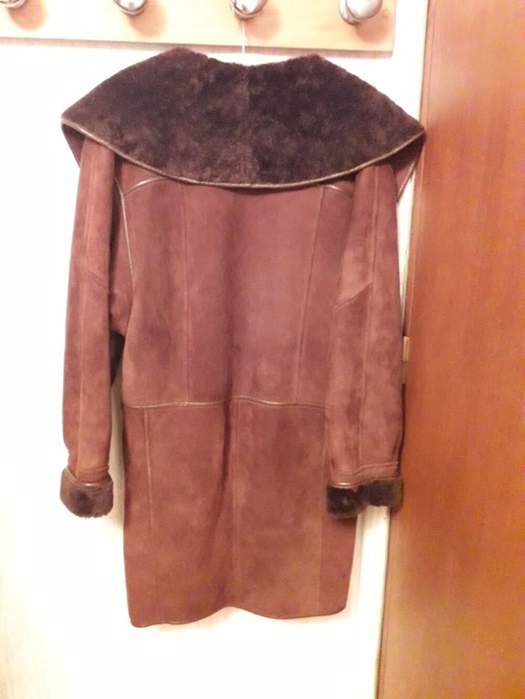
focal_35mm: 27
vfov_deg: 65.3
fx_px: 546
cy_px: 350
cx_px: 262
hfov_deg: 51.4
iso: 1600
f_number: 1.9
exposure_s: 1/20
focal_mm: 3.6
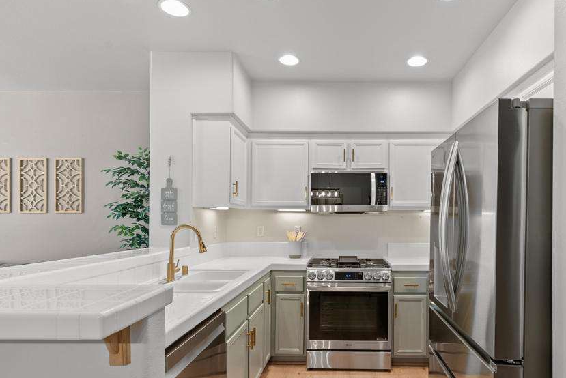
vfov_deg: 59.3
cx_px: 339
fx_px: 330
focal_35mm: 21
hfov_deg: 80.2
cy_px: 219
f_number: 6.3
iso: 250
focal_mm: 17
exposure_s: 1/4
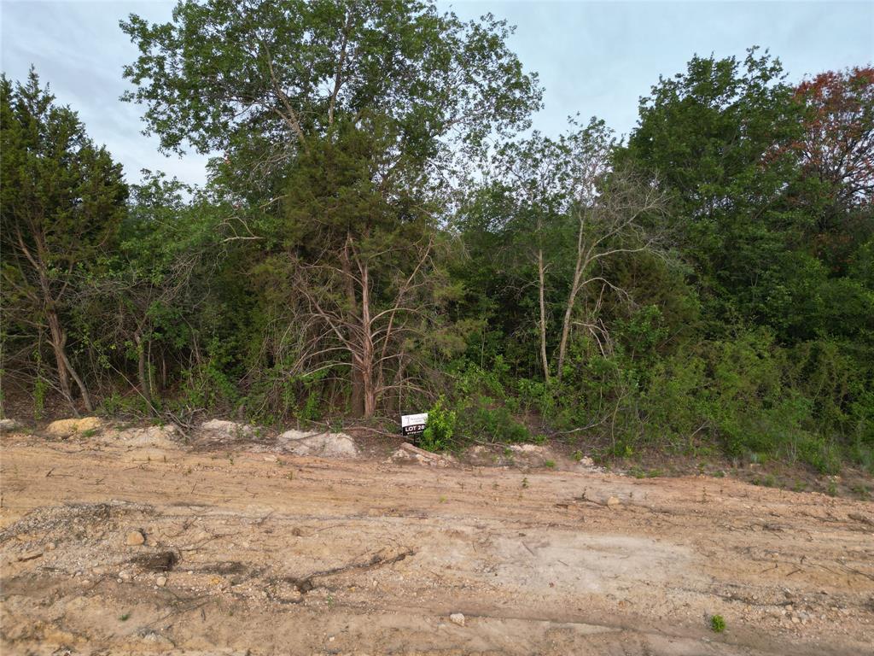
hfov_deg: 71.6
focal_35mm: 24
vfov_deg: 56.8
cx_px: 437
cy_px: 328
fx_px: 606
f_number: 1.7
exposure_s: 1/640
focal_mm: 6.72
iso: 130
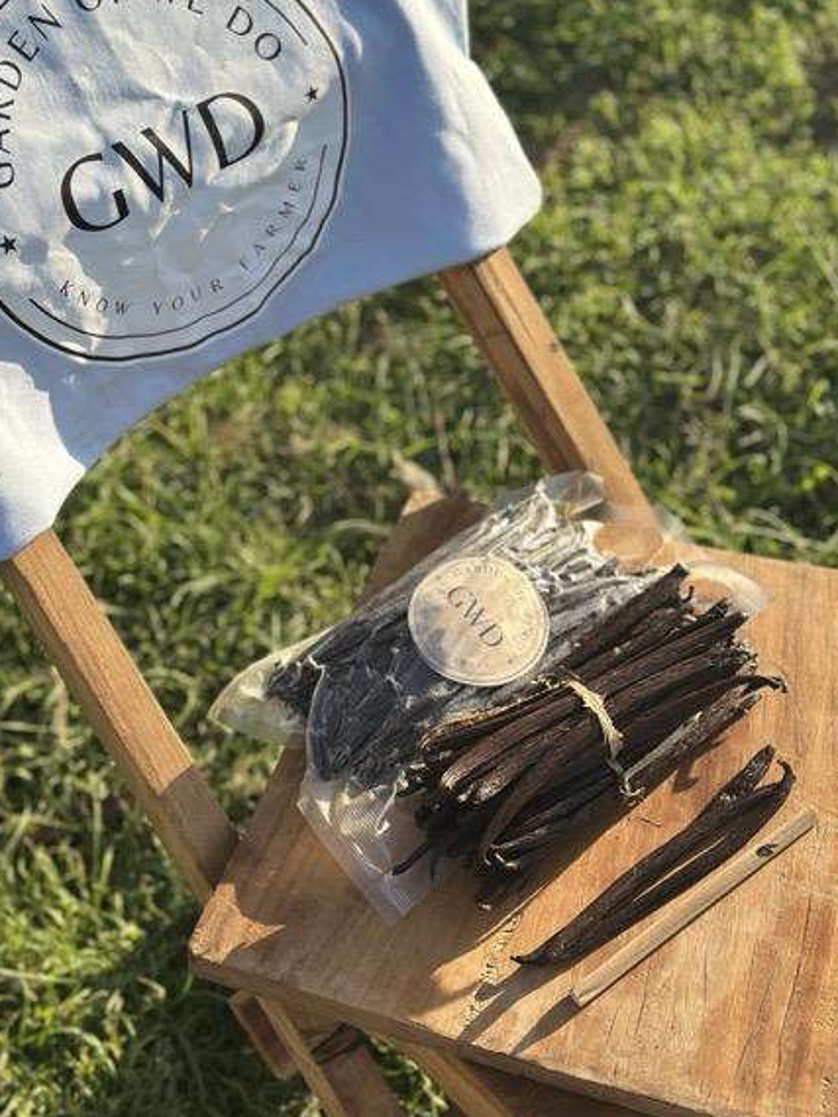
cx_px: 428
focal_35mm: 54
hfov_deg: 27.0
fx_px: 1742
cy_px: 530
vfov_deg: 35.5
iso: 80
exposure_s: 1/1613
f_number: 1.78
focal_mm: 6.86
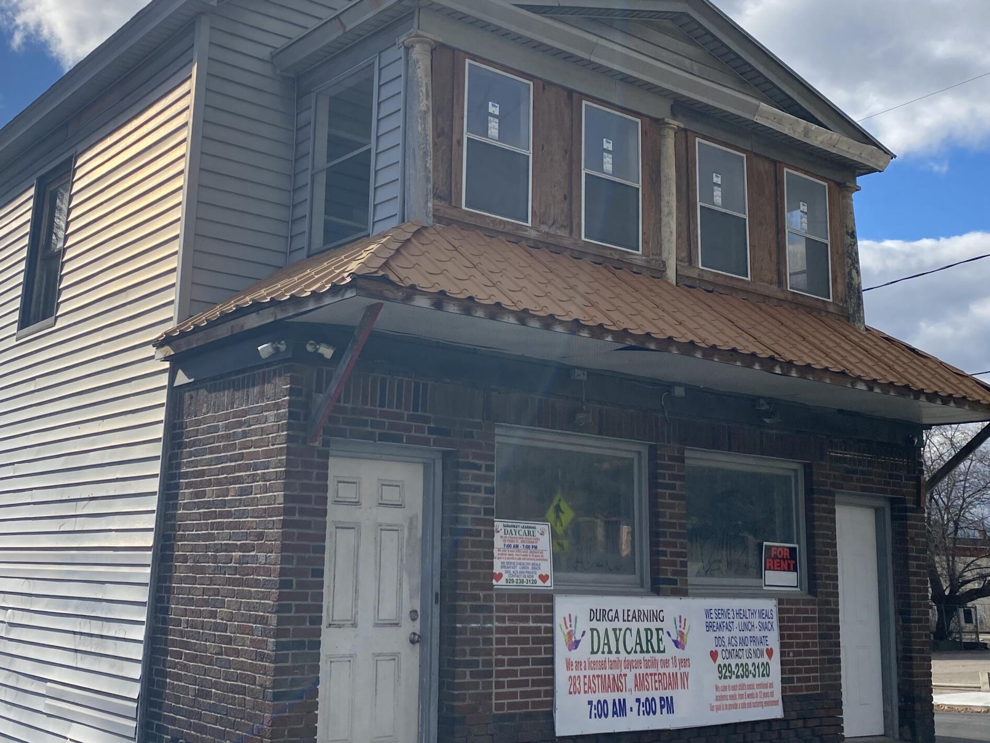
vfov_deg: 35.1
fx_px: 1173
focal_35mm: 41
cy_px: 339
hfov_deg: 45.6
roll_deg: -0.8
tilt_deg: +7.9
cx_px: 415
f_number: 1.8
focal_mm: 4.25
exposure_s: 1/3731
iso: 32
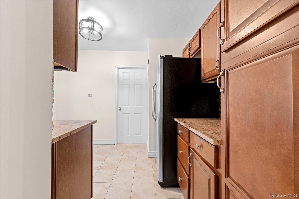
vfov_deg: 81.2
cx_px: 150
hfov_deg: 104.3
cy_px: 100
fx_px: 116
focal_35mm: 14
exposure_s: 3.2
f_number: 10
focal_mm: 14
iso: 320
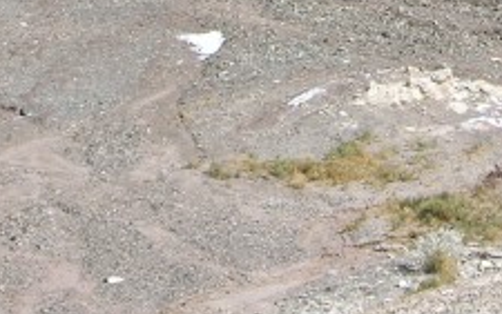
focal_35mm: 362
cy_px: -490
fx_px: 4956
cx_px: 406
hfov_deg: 5.8
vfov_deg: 3.6
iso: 50
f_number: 5.1
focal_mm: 25.4
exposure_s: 1/304
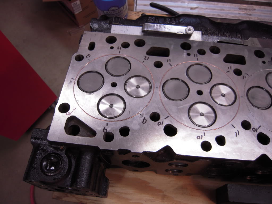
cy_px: 102
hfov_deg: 63.4
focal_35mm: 28
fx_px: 220
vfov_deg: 49.7
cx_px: 136
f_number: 2.7
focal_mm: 5
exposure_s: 1/30
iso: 160
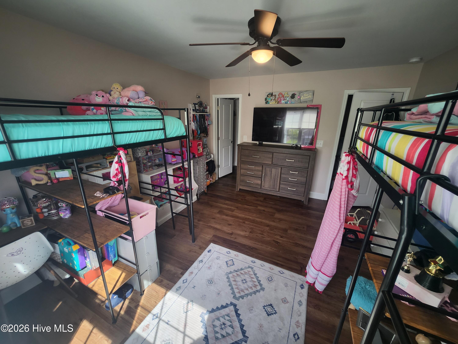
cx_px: 229
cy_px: 172
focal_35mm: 13
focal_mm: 1.74
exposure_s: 1/60
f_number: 2.2
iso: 40
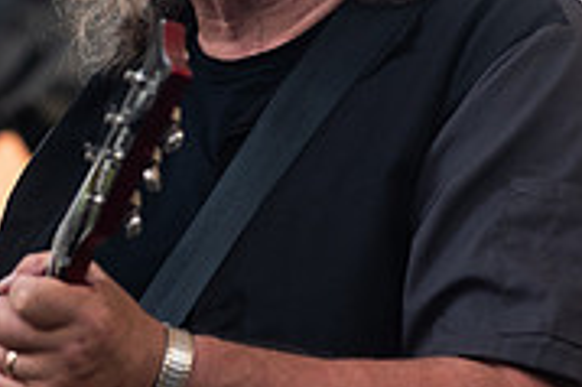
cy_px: 28
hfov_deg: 4.4
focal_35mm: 471
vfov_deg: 2.9
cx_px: 101
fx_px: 7607
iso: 400
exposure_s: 1/400
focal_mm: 145
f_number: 4
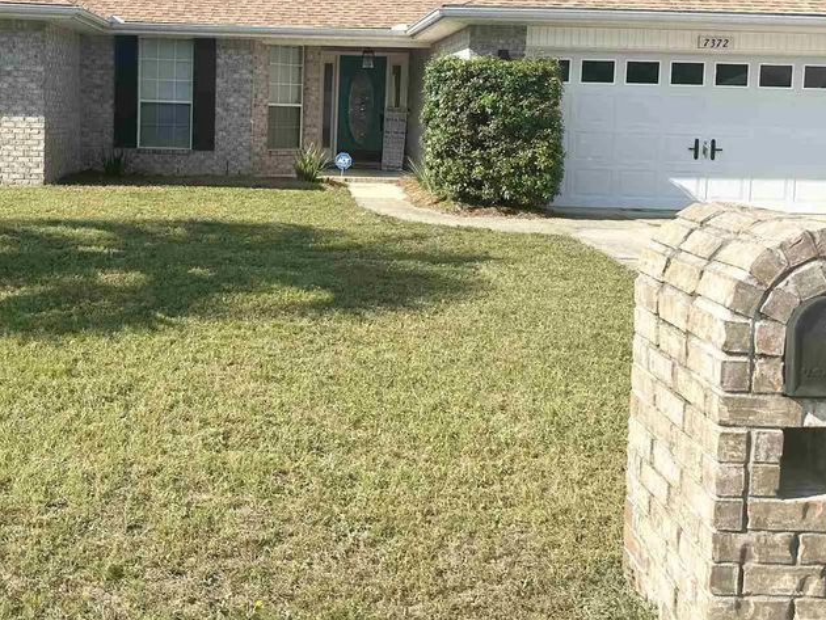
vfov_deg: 36.1
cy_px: 160
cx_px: 292
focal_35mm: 39
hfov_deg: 47.3
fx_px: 931
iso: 80
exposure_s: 1/3717
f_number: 1.78
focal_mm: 6.86
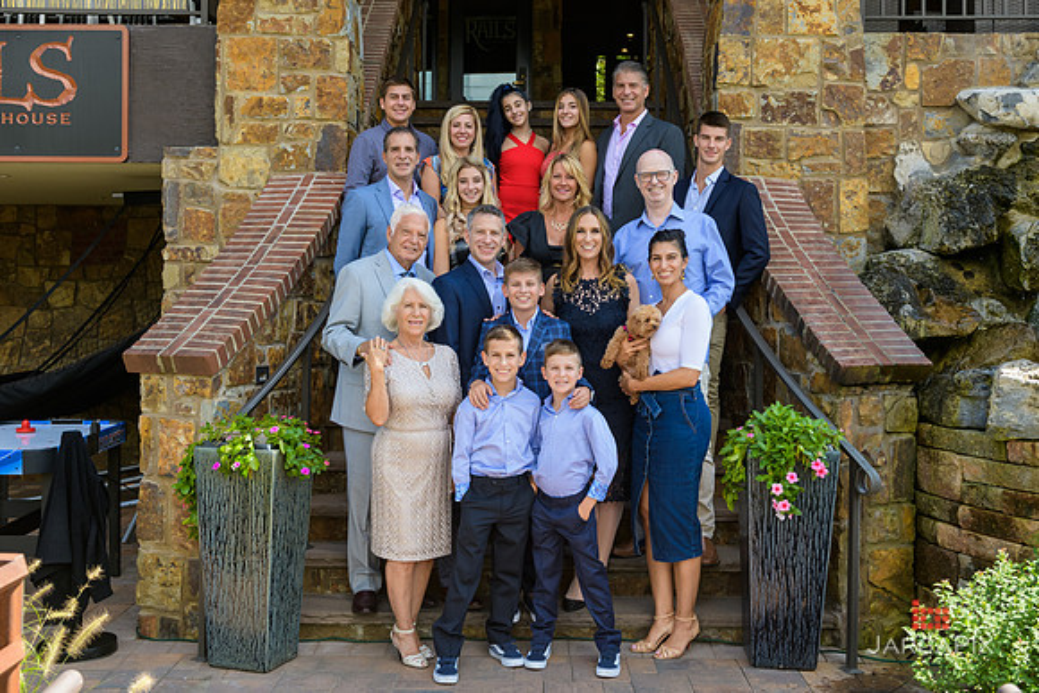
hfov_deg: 45.1
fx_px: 1252
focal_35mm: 43
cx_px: 520
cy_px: 280
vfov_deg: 30.9
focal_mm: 35
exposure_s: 1/400
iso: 320
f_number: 5
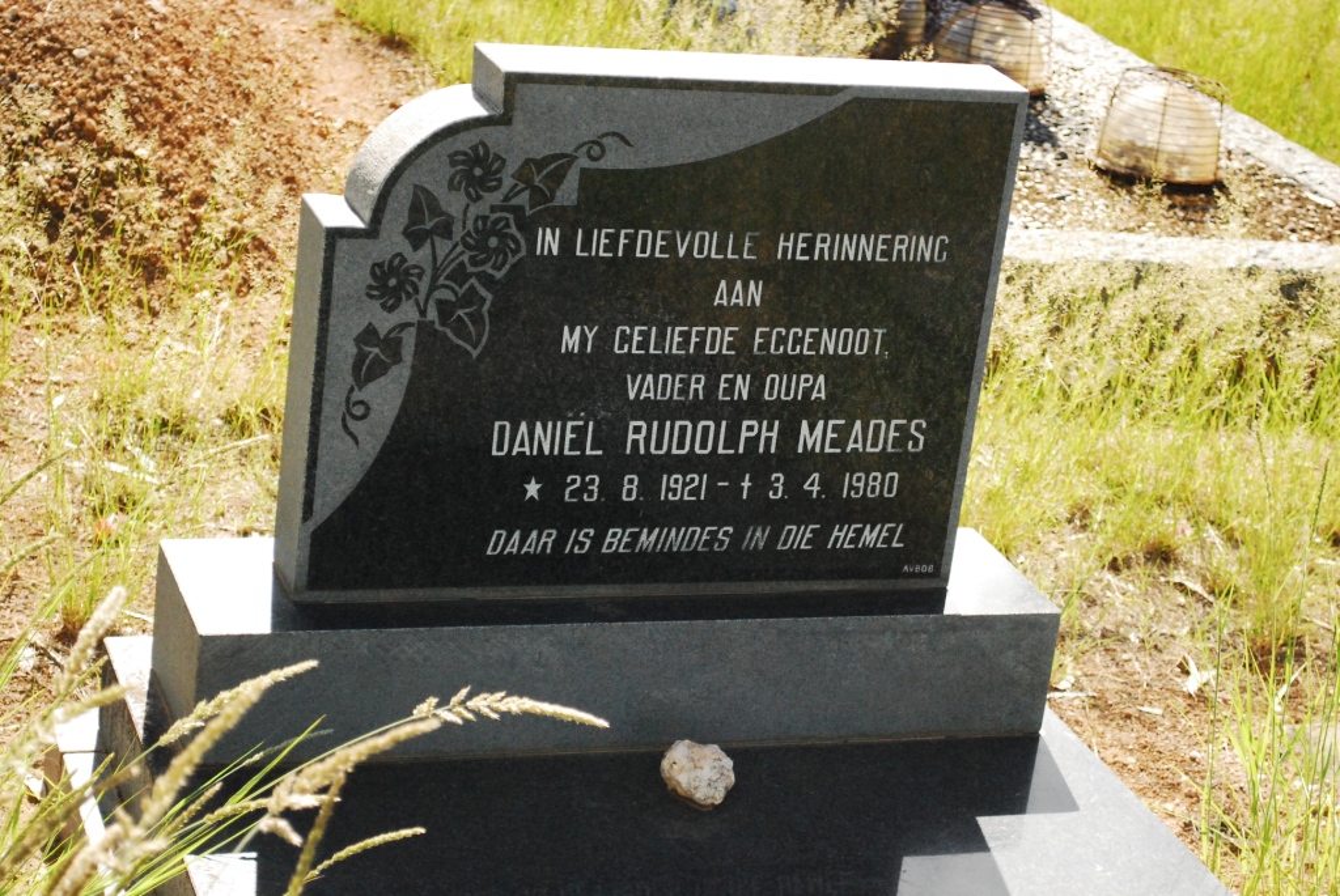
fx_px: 2906
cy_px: 448
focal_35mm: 78
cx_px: 670
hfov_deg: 26.0
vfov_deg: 17.5
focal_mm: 52
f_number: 5.6
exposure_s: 1/2000
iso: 1600
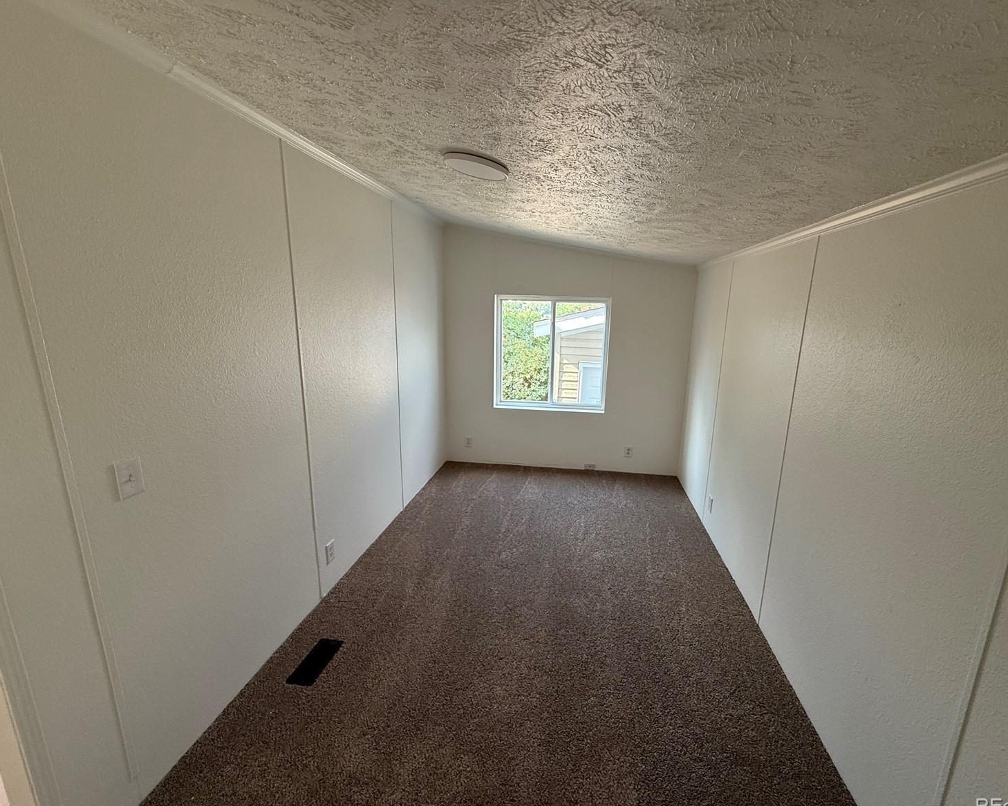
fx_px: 447
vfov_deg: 84.0
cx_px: 534
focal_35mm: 15
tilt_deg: -12.7
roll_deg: -1.7
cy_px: 406
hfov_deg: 96.7
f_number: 2.2
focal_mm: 2.22
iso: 160
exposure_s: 1/99
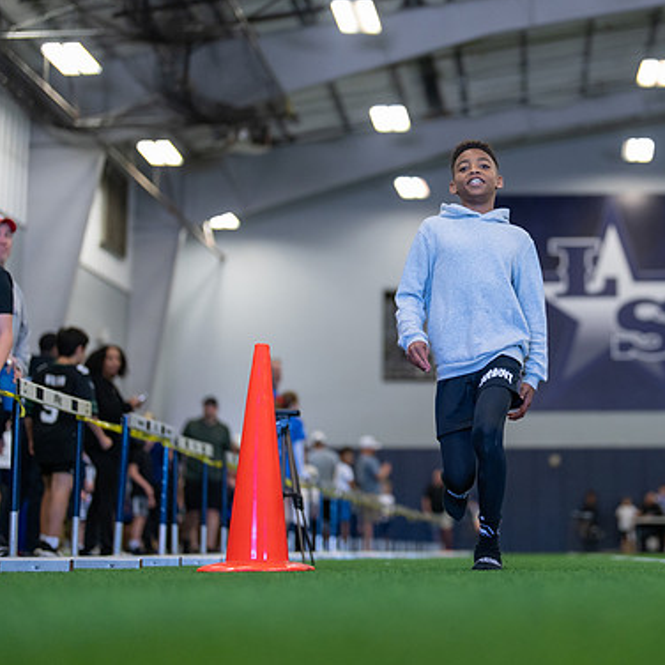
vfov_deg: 23.4
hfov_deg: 23.1
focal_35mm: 74
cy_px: 302
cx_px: 506
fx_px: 1608
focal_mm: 50
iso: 1250
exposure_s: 1/1000
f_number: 1.2
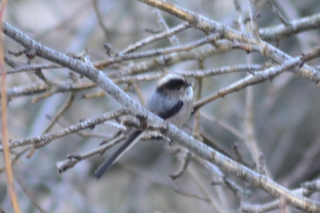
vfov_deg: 3.0
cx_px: 160
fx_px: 4026
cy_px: 106
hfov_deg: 4.6
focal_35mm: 453
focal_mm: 300
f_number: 5.6
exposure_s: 1/50
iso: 200
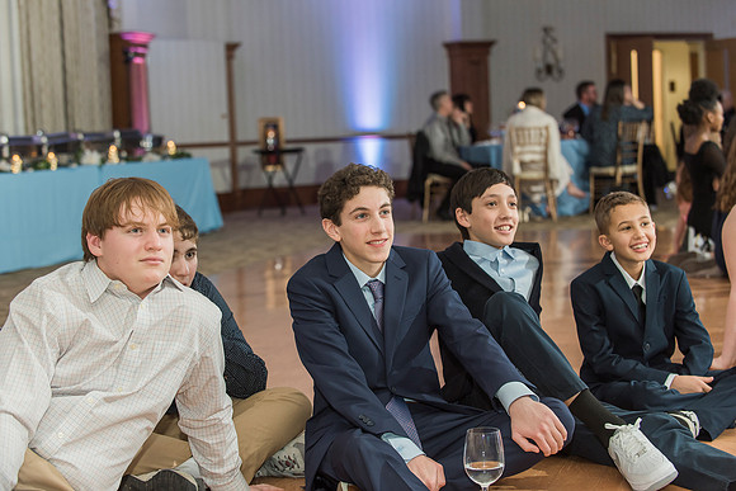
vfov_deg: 19.5
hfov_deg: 28.8
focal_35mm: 70
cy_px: 246
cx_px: 368
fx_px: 1431
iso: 800
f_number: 4
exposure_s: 1/100
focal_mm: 70
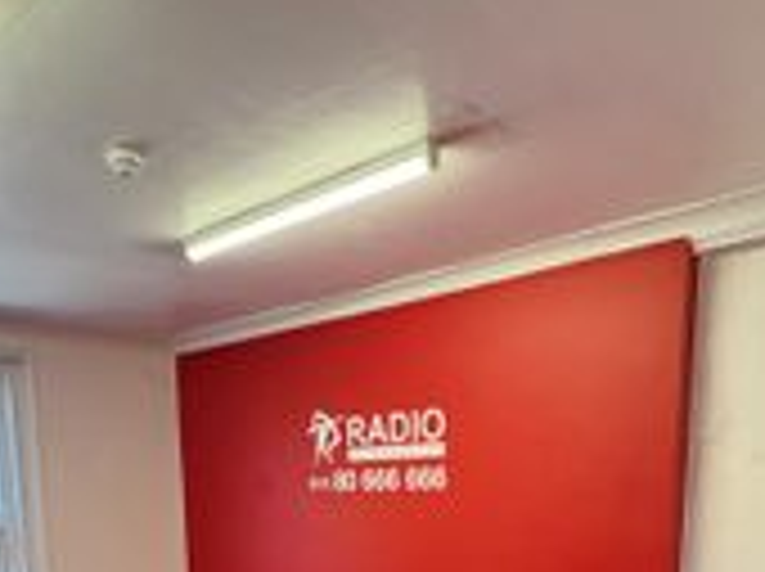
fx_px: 728
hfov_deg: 55.1
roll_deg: +1.9
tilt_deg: -8.5
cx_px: 320
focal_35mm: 33
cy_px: 617
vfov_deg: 36.7
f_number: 2.2
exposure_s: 1/100
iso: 125
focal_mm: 2.22
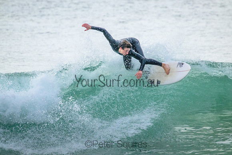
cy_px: 78
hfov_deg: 2.6
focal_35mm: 800
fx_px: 5157
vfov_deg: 1.7
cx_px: 116
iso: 9000
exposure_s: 1/2000
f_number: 11
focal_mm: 800
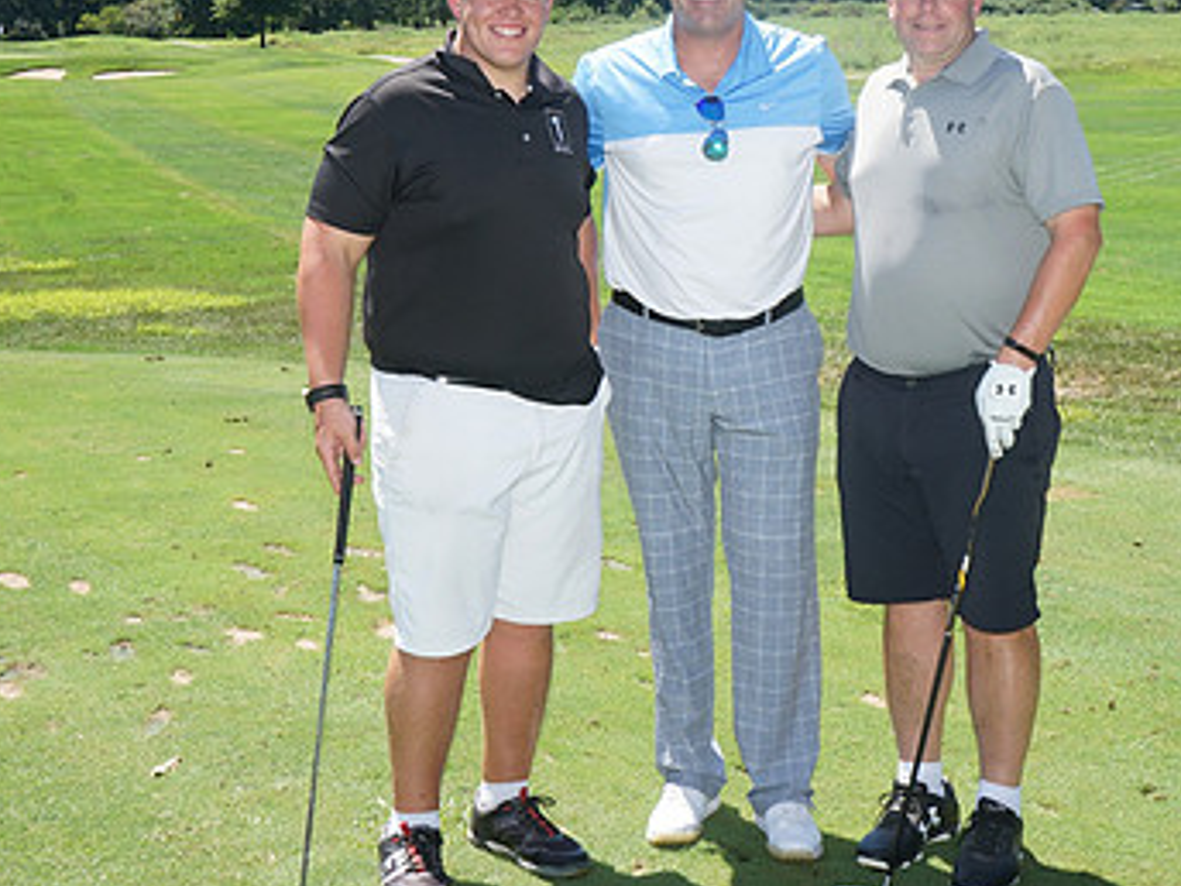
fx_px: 2047
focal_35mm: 60
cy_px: 328
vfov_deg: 24.3
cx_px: 748
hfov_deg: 32.0
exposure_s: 1/200
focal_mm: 37
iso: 800
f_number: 18
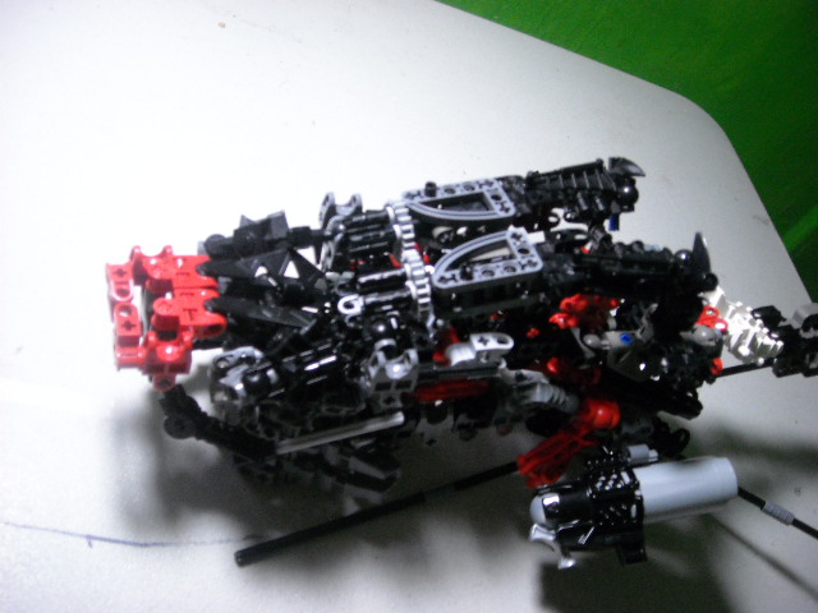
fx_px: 827
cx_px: 409
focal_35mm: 35
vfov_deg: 40.7
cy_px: 306
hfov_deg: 52.6
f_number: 2.8
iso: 400
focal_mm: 5.7
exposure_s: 1/60
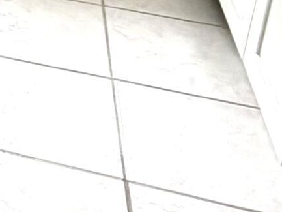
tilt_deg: -16.1
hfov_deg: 16.9
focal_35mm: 97
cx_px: -219
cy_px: -219
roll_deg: +0.5
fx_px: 790
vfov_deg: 13.1
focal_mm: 2.22
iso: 320
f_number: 2.2
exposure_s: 1/70
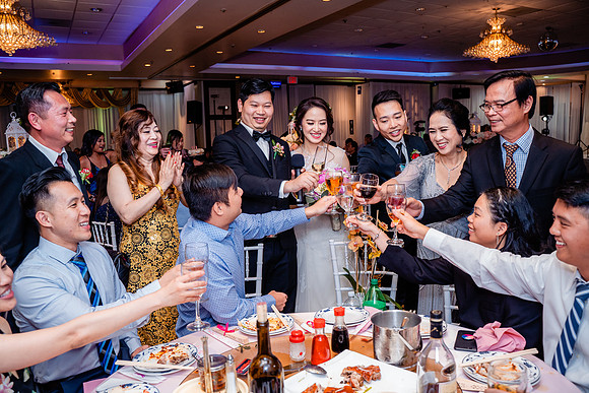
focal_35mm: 28
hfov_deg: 65.5
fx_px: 458
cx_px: 294
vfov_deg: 46.4
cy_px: 196
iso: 1250
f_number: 4.5
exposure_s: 1/250
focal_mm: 28
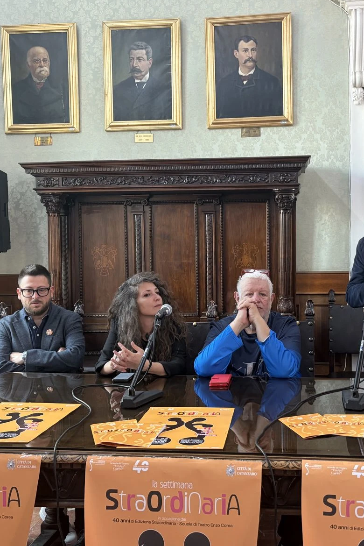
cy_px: 273
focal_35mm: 37
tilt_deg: -1.0
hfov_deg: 35.6
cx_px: 243
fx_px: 561
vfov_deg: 51.9
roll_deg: +0.9
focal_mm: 5.96
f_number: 1.6
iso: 160
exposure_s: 1/50
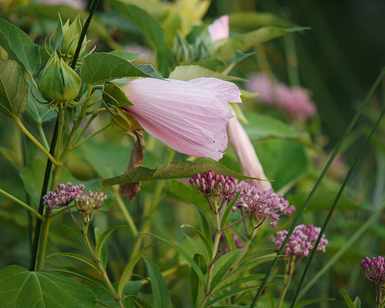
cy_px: 154
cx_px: 200
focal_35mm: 339
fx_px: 3863
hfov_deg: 5.7
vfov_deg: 4.6
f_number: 4.6
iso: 500
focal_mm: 162
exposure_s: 1/400
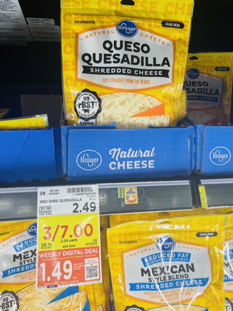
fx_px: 233
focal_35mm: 26
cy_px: 156
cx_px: 116
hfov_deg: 53.1
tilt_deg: -3.1
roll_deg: +0.2
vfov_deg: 67.3
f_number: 1.6
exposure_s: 1/60
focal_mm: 4.2
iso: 64
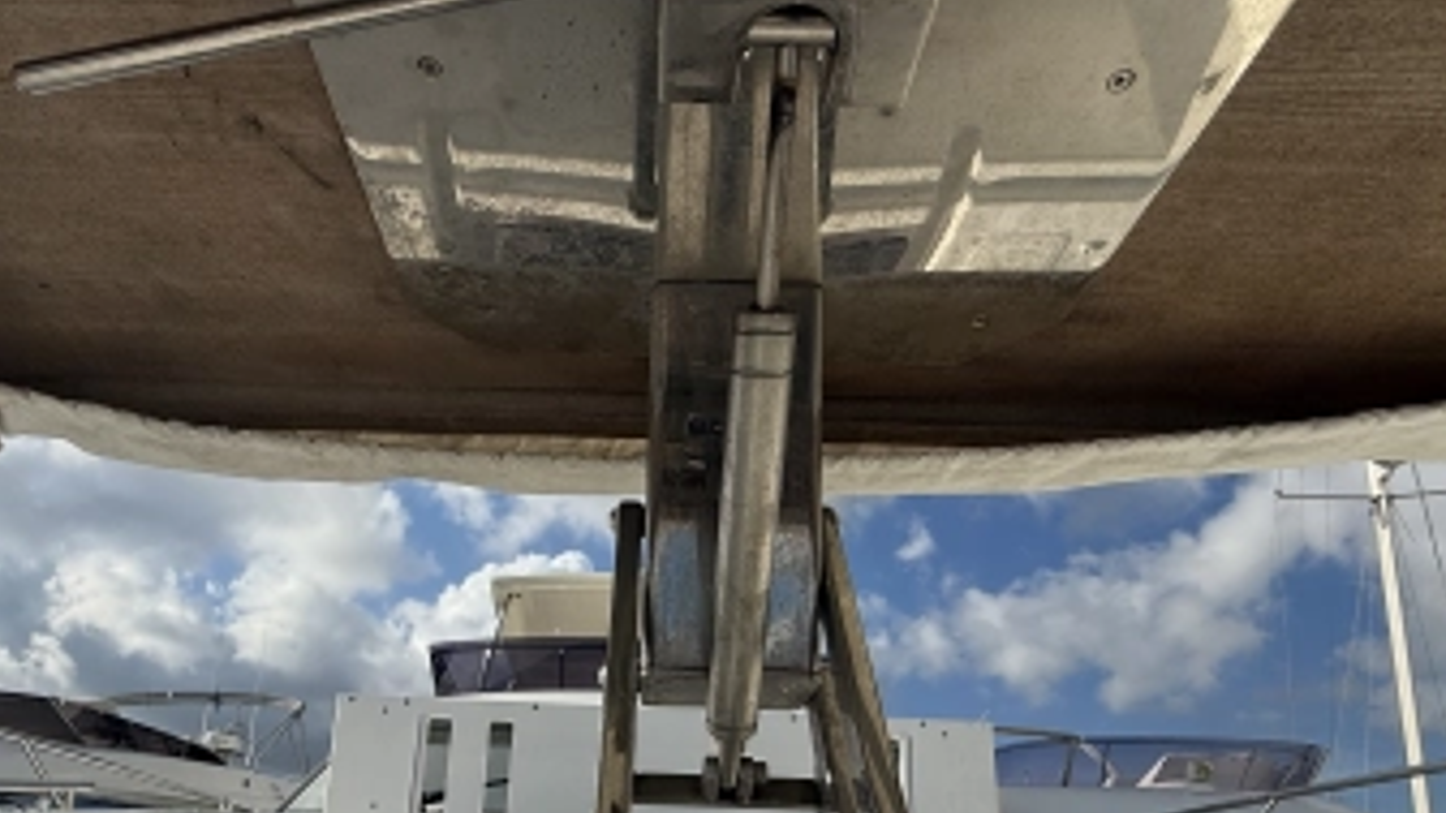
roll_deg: -2.9
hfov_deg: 73.7
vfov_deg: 42.1
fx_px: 959
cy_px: 738
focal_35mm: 25
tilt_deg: +12.3
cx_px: 628
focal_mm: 2.22
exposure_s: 1/3891
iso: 50
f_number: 2.2
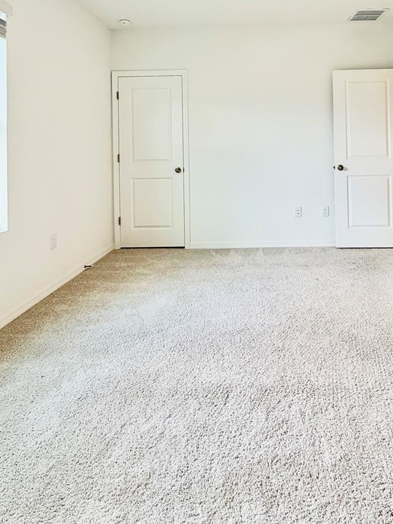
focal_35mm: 21
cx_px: 251
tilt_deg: +1.0
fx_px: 318
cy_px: 146
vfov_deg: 74.6
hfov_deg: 62.4
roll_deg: +1.0
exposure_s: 1/120
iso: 80
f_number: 2.2
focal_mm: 2.22
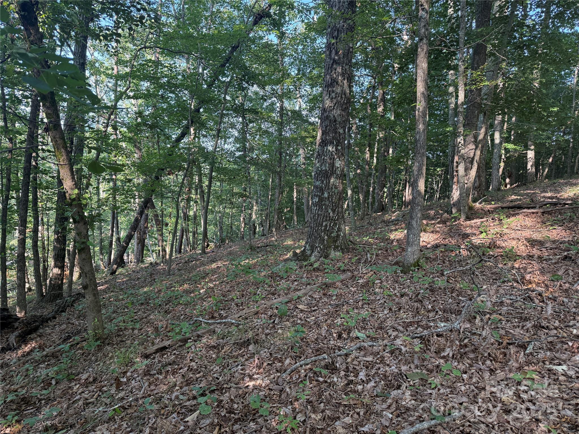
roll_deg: -5.6
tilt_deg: -6.6
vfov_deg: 56.8
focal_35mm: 24
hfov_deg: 71.6
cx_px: 290
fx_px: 401
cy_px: 217
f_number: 1.78
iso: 160
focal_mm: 6.76
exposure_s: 1/230
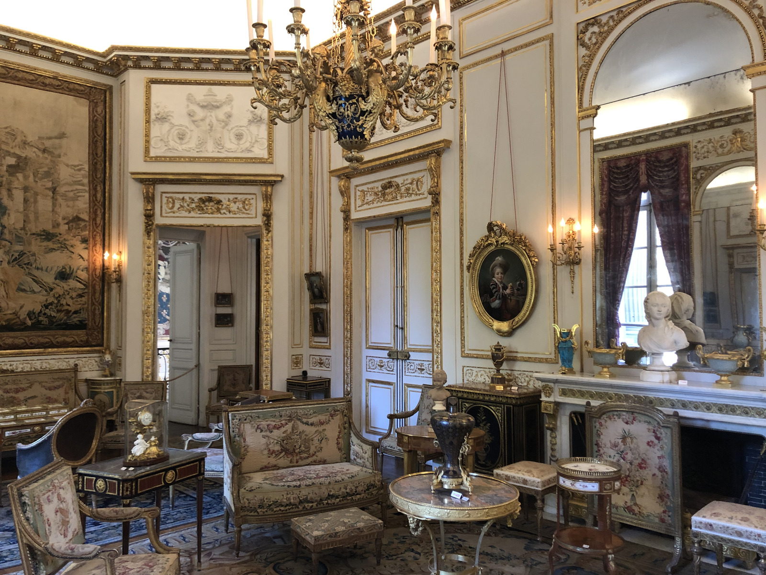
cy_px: 288
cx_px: 383
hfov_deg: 63.4
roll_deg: +1.2
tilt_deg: +1.9
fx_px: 620
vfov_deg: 49.7
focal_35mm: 28
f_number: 1.8
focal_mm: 4
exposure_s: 1/16
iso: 100
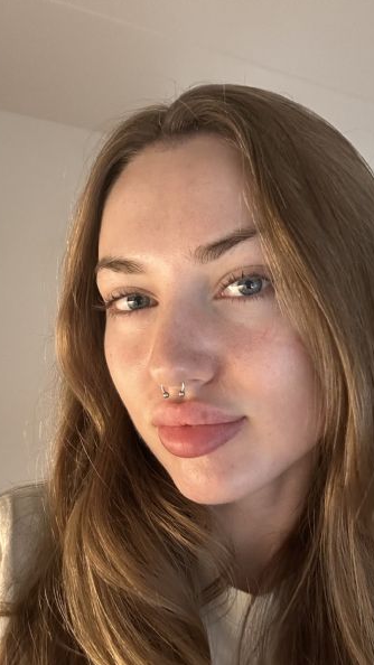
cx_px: 218
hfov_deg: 35.5
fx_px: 582
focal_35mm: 33
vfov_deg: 59.5
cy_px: 331
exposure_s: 1/33
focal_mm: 2.69
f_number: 1.9
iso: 320
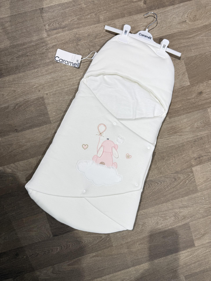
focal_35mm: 24
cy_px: 140
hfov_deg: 56.8
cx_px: 106
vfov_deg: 71.6
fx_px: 195
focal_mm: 6.76
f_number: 1.78
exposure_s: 1/100
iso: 64
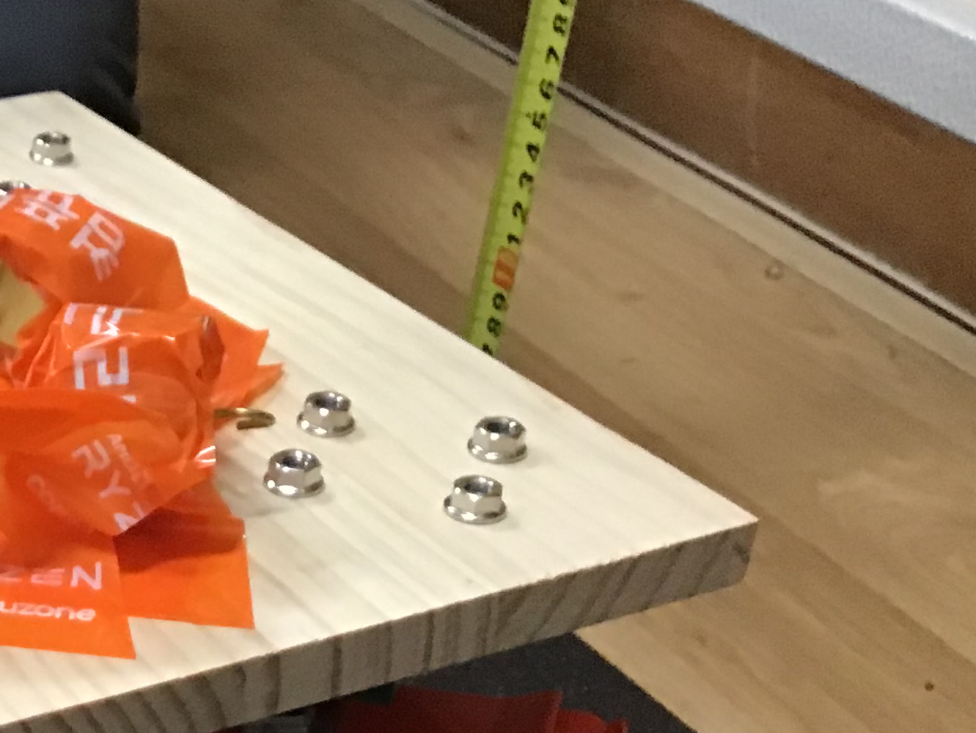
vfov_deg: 18.6
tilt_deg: -37.3
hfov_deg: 24.1
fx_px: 2143
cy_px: 812
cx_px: -69
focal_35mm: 76
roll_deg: -5.1
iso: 160
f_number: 2.4
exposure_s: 1/30
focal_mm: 3.3
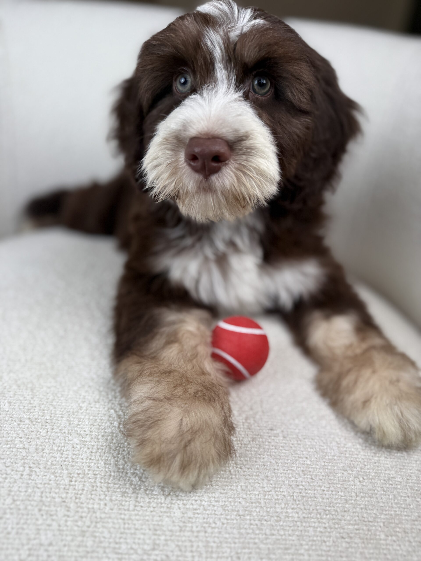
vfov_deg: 71.6
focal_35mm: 24
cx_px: 210
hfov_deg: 56.8
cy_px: 280
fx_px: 389
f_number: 1.78
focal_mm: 6.76
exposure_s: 1/473
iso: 80
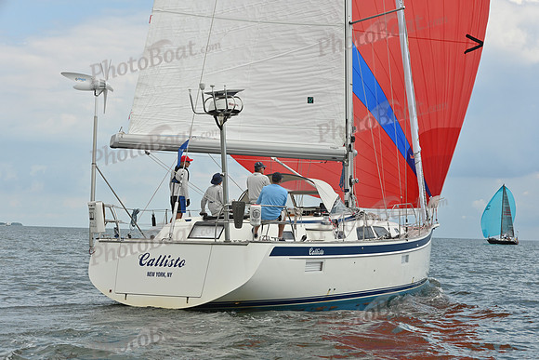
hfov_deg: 28.8
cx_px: 270
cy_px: 180
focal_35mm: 70
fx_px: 1048
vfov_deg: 19.5
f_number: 7.1
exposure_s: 1/1250
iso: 320
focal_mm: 70
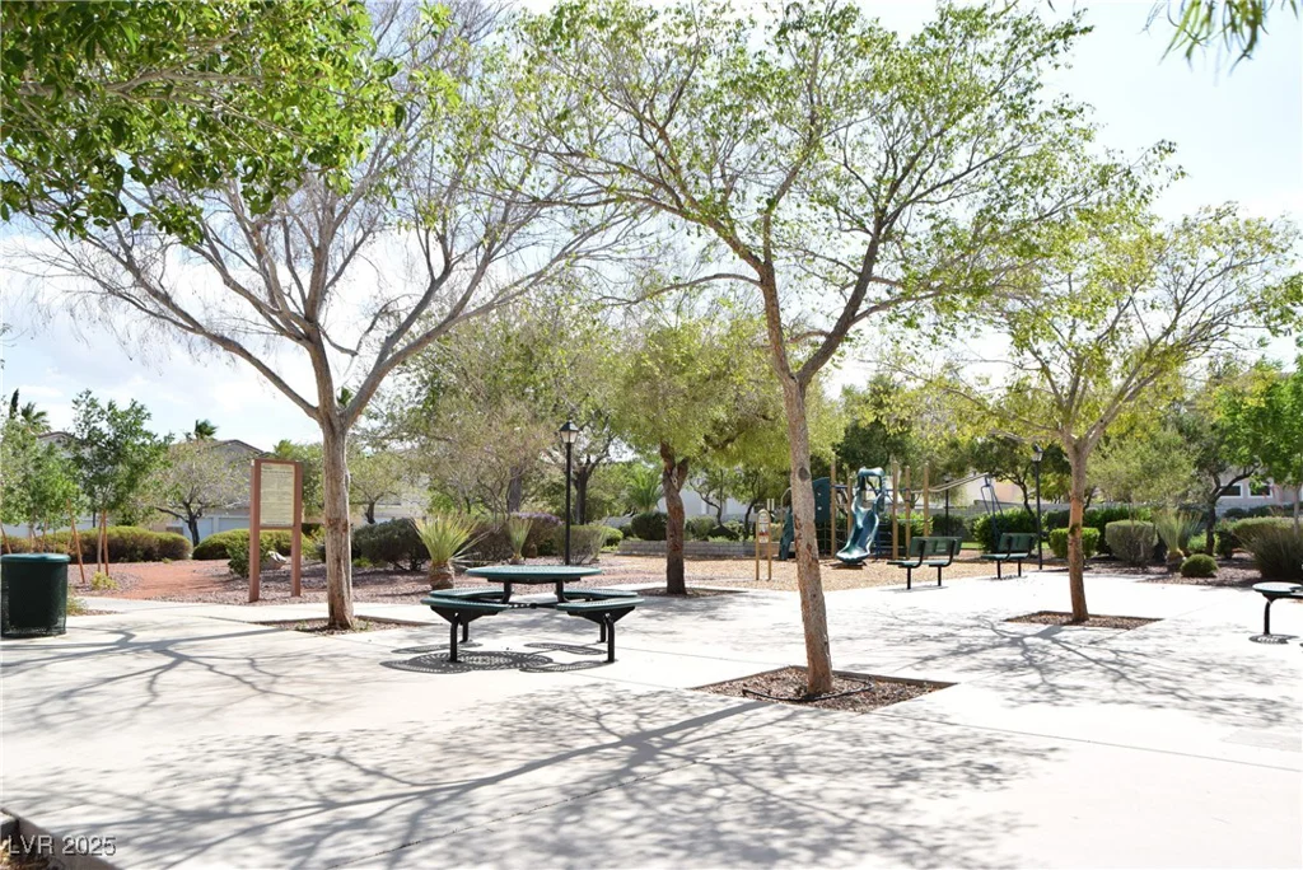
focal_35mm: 30
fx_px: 1086
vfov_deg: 43.7
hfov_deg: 61.9
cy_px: 435
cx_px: 652
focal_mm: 20
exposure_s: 1/400
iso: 200
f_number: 10
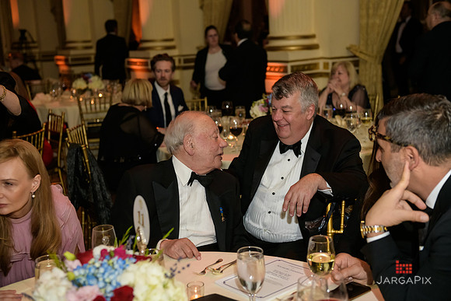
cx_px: 226
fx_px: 601
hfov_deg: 41.1
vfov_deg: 28.1
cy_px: 150
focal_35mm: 48
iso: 1600
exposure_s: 1/100
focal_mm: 48
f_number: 3.2
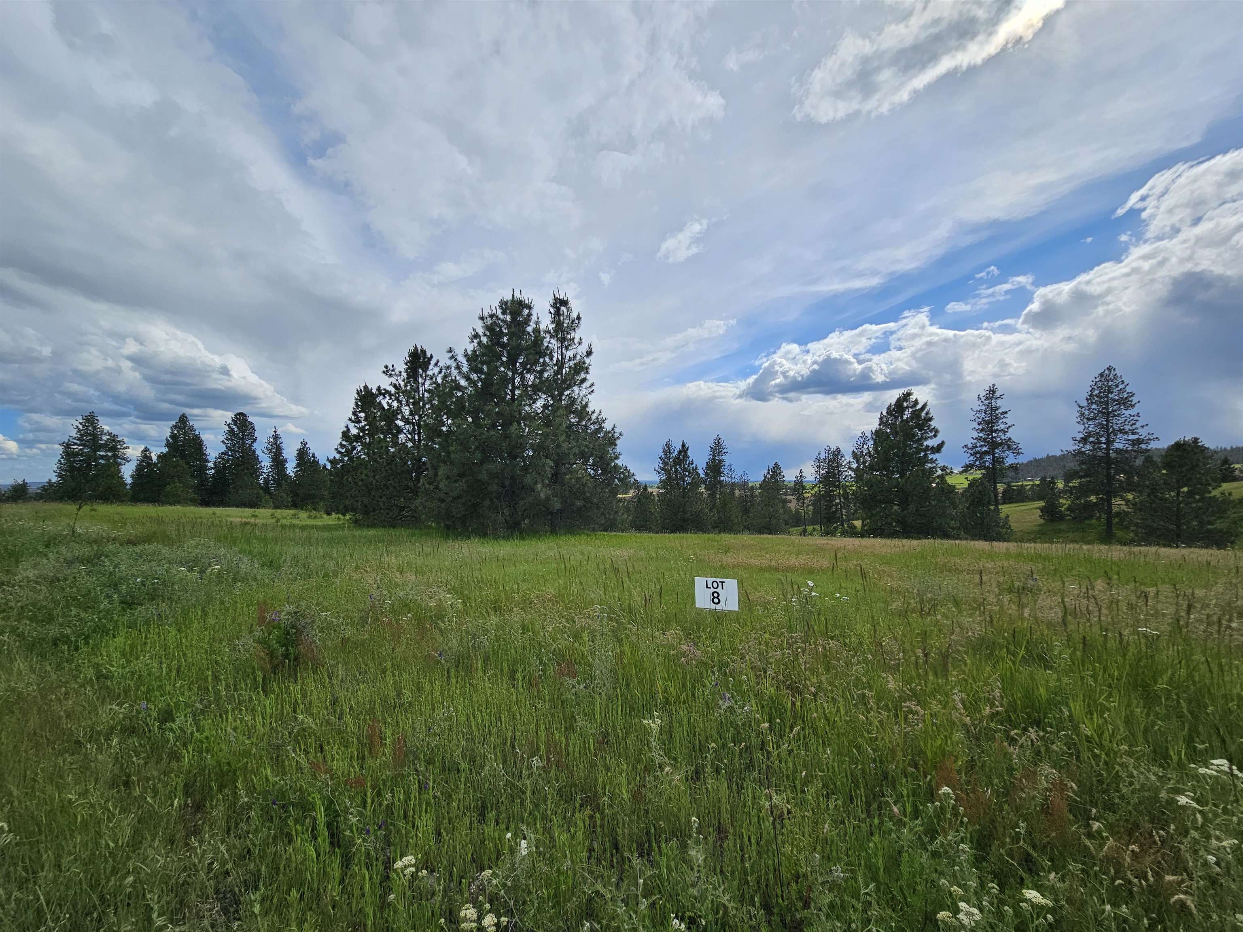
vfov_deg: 89.9
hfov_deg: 106.2
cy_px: 466
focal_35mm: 13
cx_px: 622
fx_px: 467
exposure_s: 1/4679
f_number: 2.2
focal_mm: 2.2
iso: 50
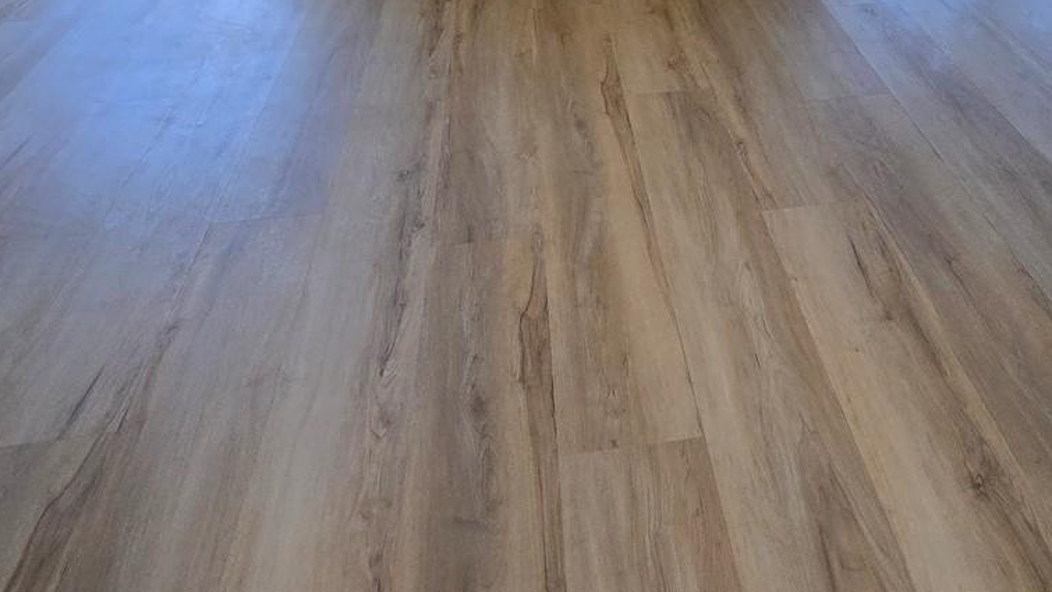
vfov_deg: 29.9
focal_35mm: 30
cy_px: -203
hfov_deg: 63.6
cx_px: 641
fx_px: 837
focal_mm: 2.2
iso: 80
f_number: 2.2
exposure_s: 1/60
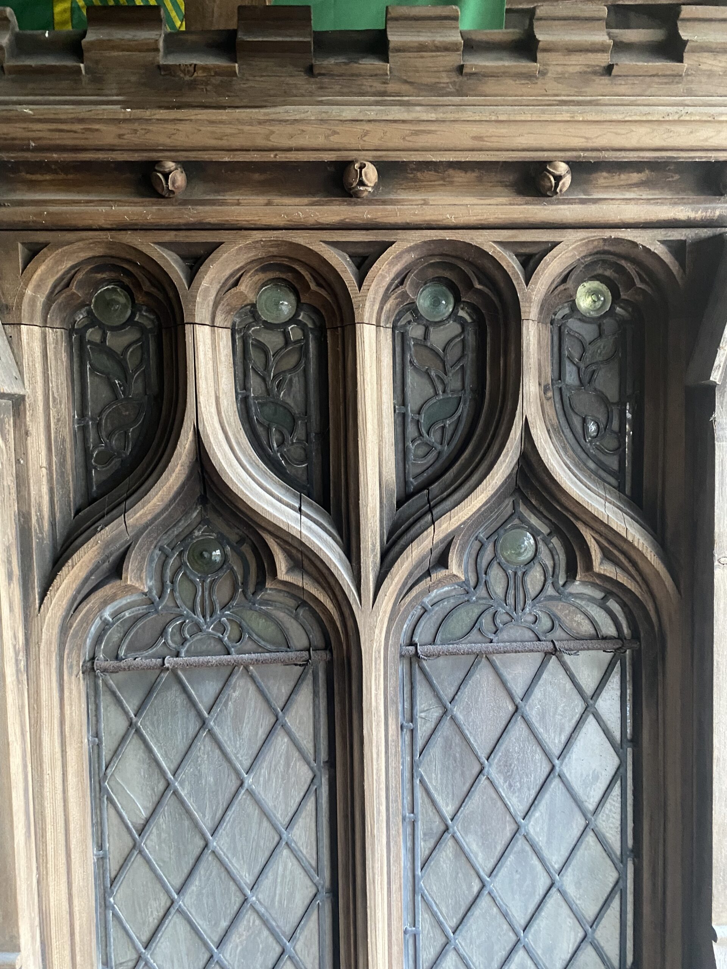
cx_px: 364
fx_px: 728
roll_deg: +1.8
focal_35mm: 26
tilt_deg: -9.9
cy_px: 484
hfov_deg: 53.1
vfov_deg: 67.3
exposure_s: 1/33
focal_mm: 4.25
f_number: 1.8
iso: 640
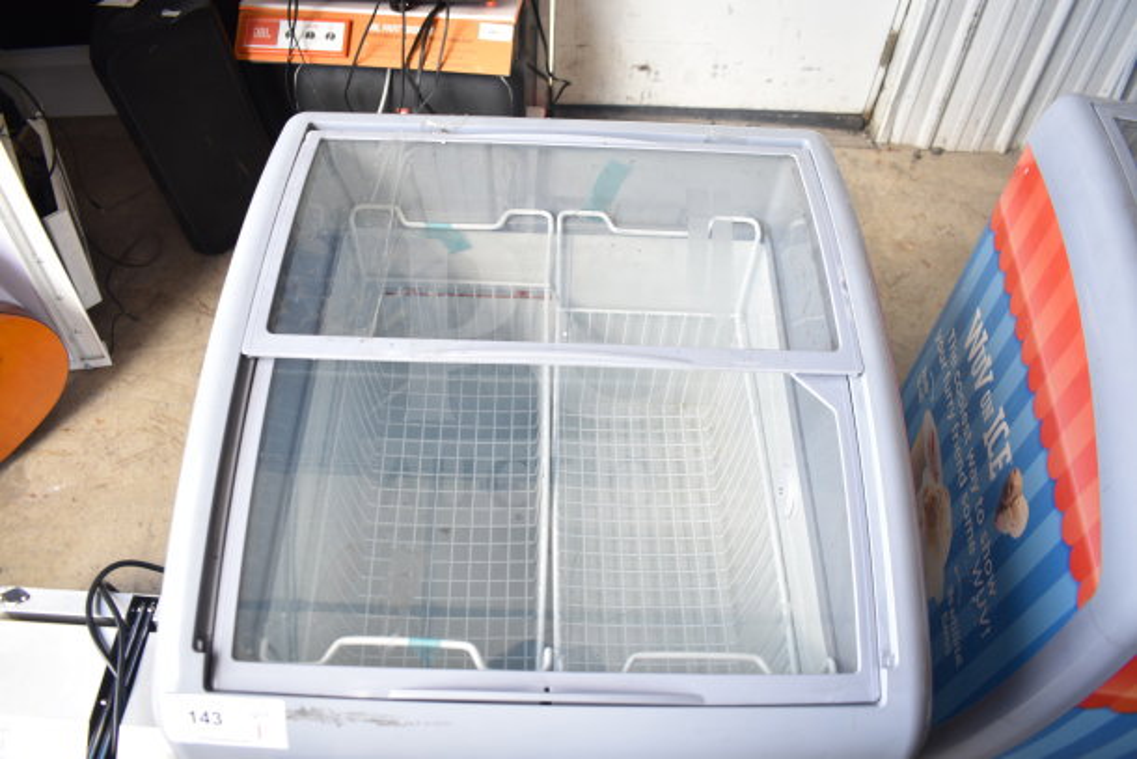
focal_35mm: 27
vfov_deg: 48.0
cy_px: 380
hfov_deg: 67.4
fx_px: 853
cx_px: 568
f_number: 3.5
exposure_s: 1/50
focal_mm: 18
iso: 200
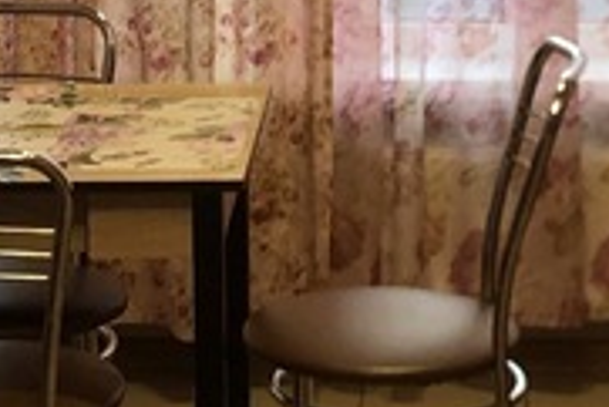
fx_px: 2726
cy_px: -343
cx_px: 333
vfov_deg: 8.2
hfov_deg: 12.7
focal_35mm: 161
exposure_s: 1/17
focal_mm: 3.99
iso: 40
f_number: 1.8
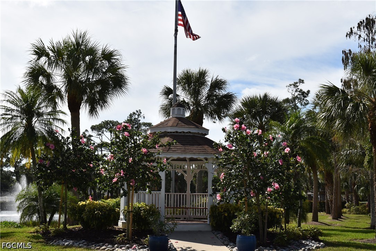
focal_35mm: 60
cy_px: 126
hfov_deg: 33.4
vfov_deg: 22.6
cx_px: 188
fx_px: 627
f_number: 13
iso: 100
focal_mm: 40
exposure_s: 1/200
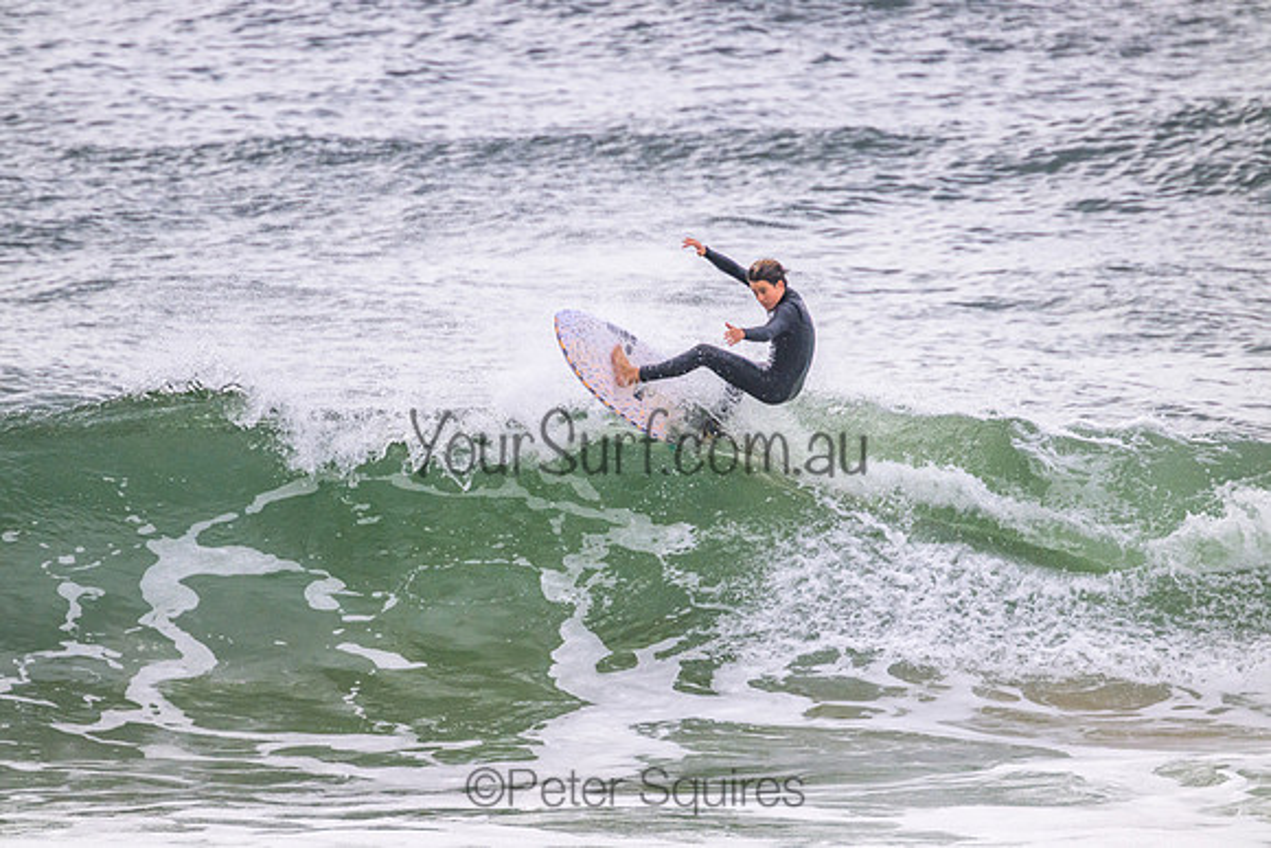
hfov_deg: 2.6
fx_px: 28250
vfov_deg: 1.7
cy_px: 424
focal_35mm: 800
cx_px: 636
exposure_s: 1/2000
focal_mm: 800
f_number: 11
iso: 2000
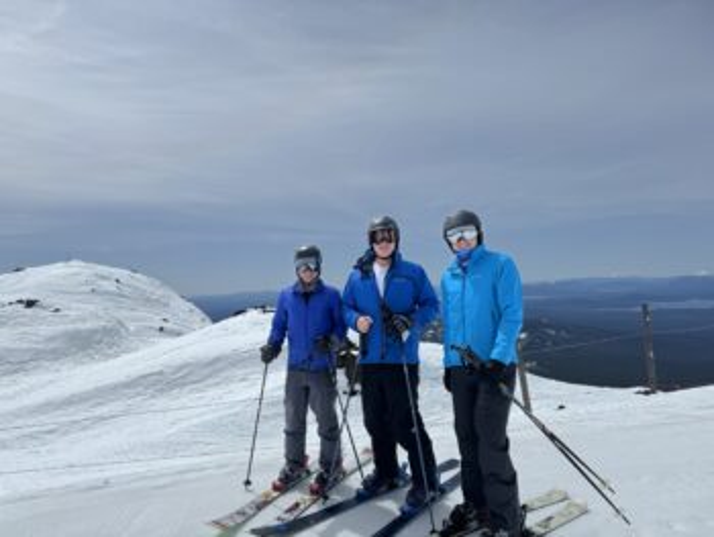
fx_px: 495
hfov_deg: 71.6
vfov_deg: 56.9
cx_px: 357
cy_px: 268
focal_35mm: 24
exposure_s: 1/10417
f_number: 1.78
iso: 80
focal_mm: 6.76
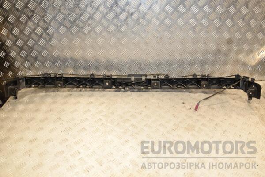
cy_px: 88
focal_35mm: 27
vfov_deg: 47.9
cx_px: 132
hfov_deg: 67.4
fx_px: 199
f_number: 7.1
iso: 800
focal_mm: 18
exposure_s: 1/200
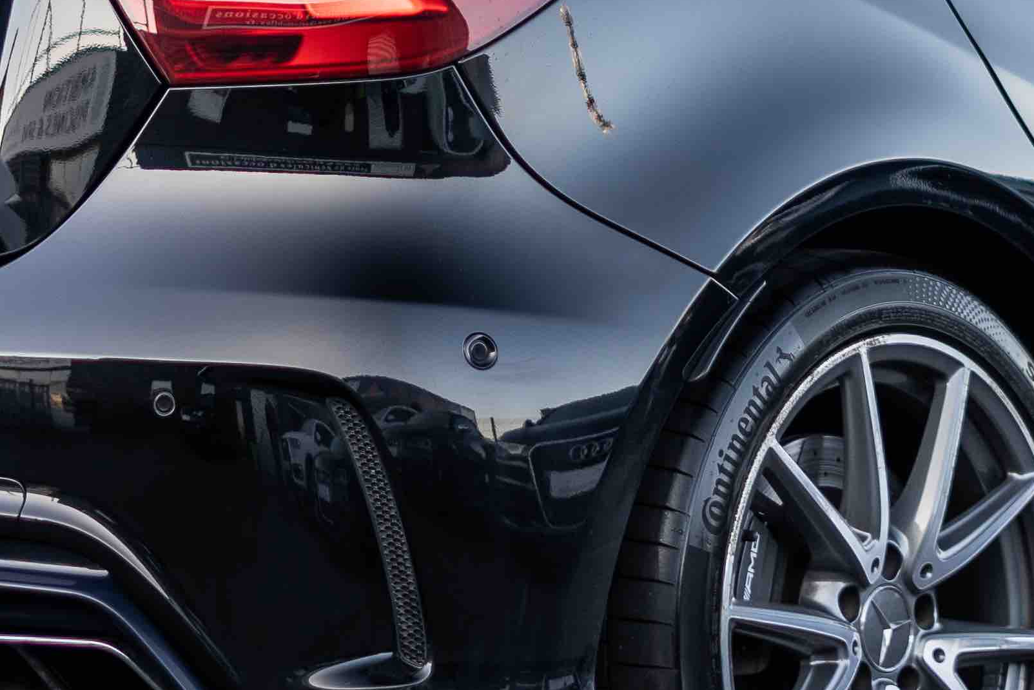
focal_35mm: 187
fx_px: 5372
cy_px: 6
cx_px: 737
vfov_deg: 7.3
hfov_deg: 11.0
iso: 100
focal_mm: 50
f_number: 1.8
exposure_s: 1/320
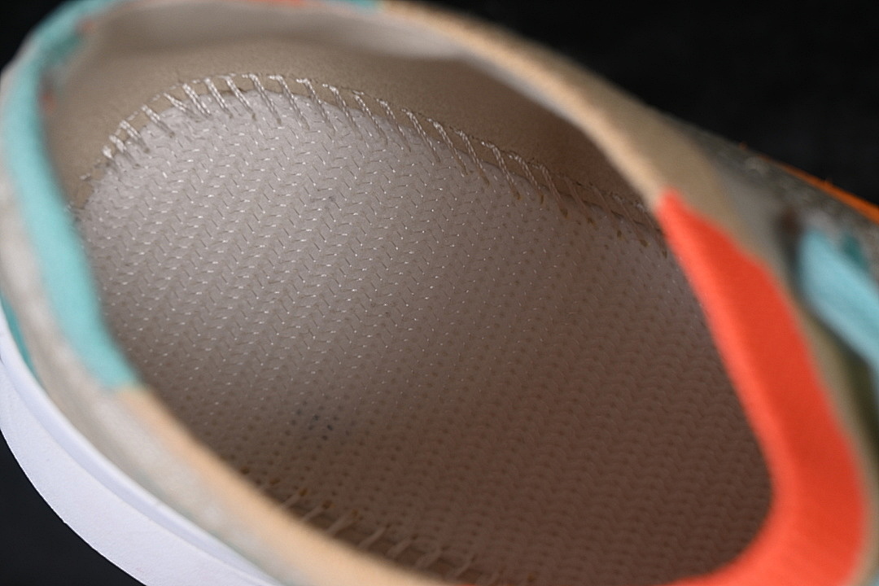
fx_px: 1831
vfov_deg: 18.2
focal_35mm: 75
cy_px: 293
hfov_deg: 27.0
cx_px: 440
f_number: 7.1
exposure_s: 1/80
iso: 160
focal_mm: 50
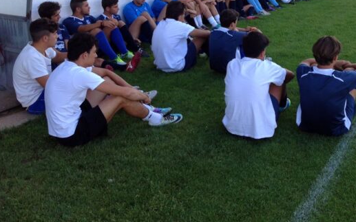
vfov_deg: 24.5
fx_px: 504
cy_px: 46
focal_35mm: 52
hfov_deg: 38.3
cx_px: 247
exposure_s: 1/276
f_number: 2.4
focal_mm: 4.13
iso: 50
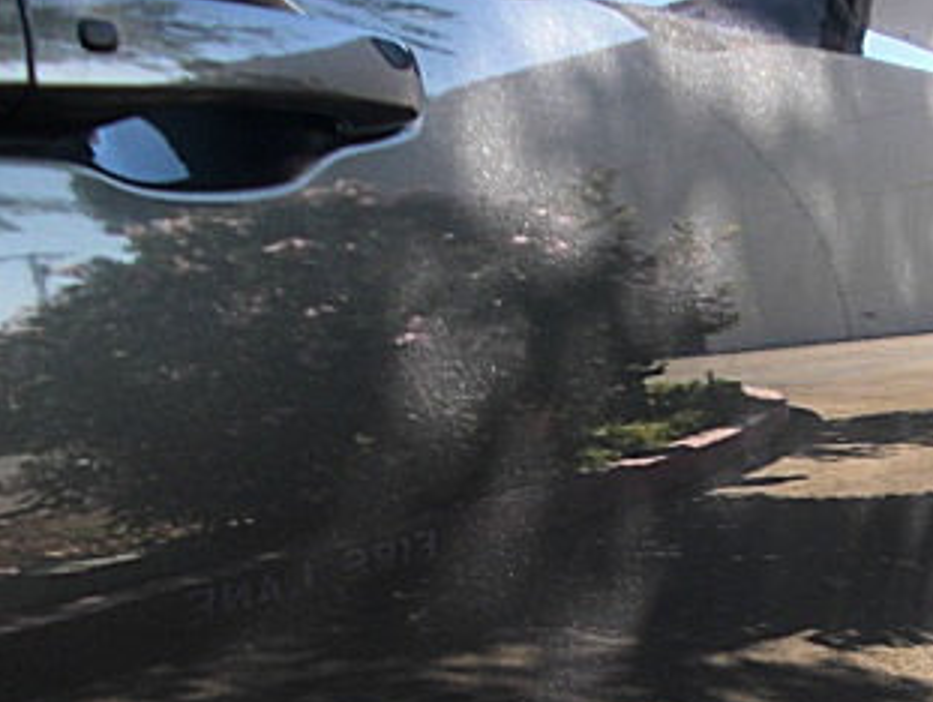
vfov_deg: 19.5
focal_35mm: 74
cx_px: 765
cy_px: 648
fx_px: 1997
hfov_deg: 25.8
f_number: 2.8
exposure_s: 1/100
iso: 50
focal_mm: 6.3
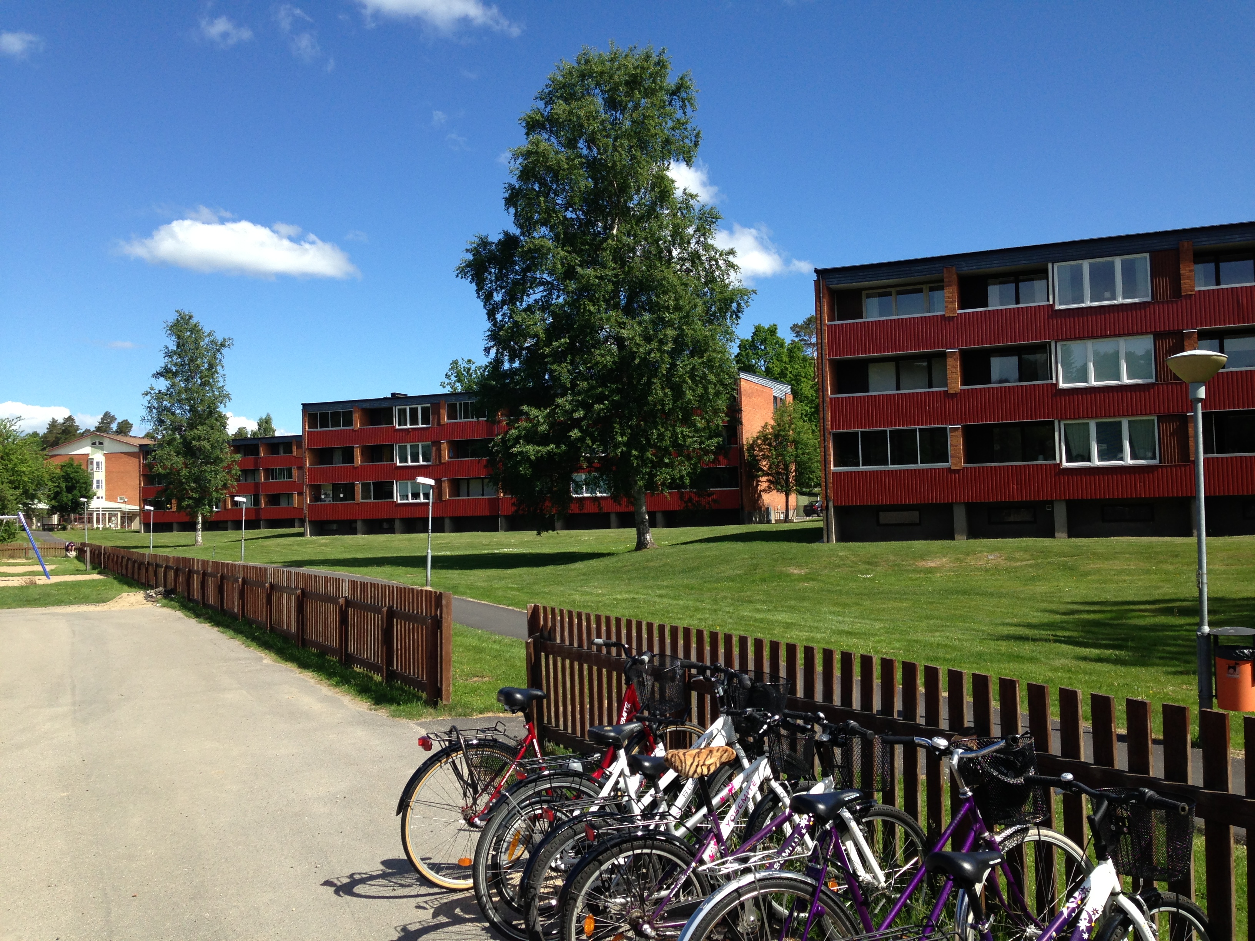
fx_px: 1196
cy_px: 470
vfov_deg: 42.9
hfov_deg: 55.4
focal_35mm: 33
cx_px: 628
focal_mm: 4.13
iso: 50
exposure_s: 1/1085
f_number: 2.4
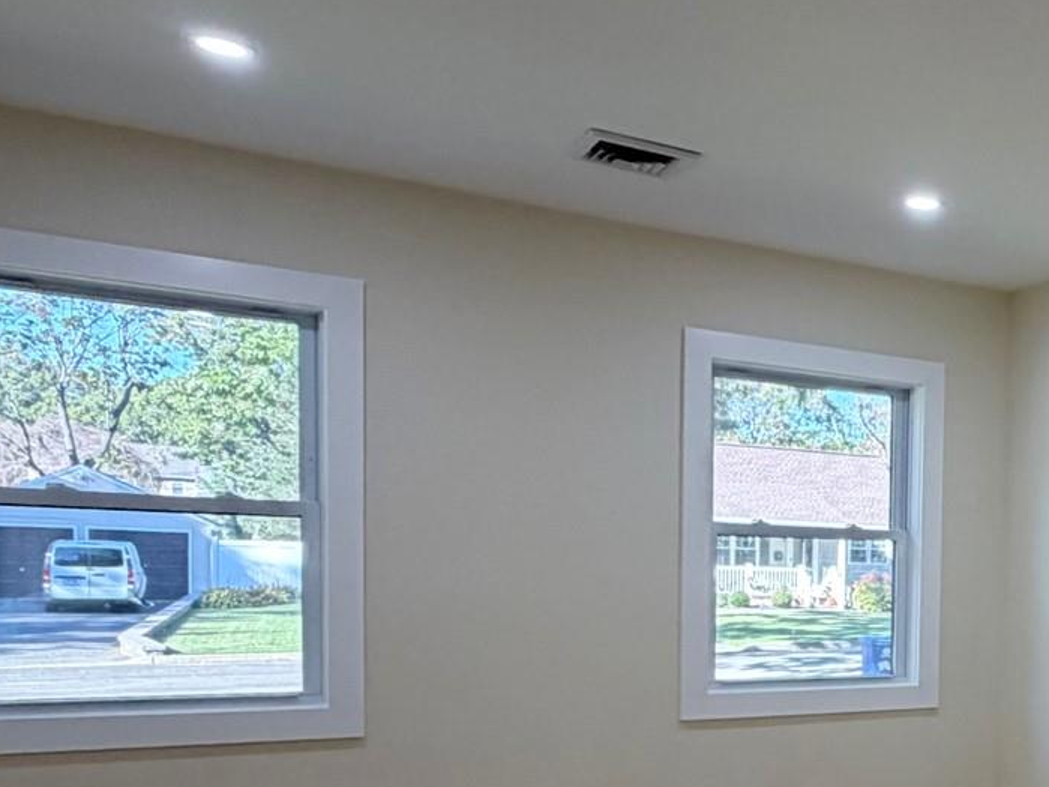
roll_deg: -0.9
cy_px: 641
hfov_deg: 38.9
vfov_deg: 34.0
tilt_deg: -3.3
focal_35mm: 41
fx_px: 1242
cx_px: 1112
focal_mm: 2.22
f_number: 2.2
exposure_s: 1/121
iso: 160
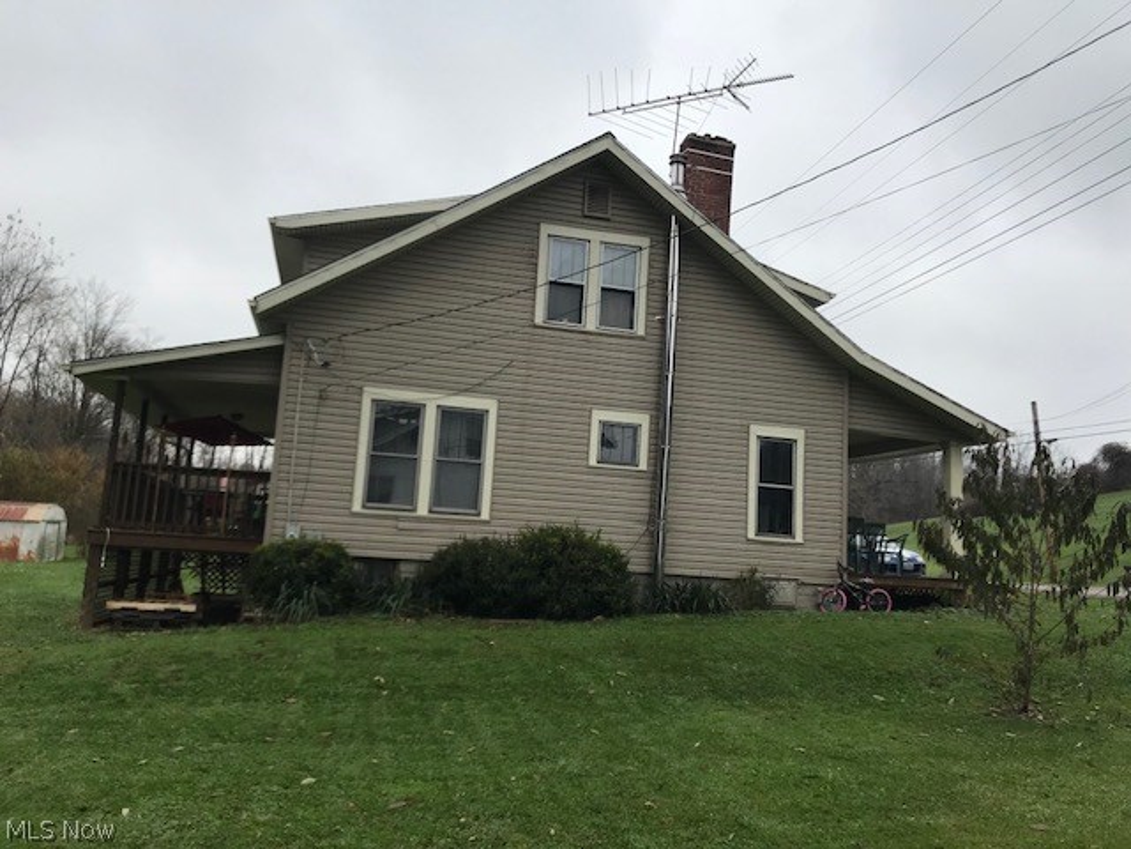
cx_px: 566
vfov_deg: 49.7
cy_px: 424
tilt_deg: +9.5
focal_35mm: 28
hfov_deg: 63.4
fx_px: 915
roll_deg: -3.4
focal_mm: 3.99
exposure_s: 1/499
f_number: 1.8
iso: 20
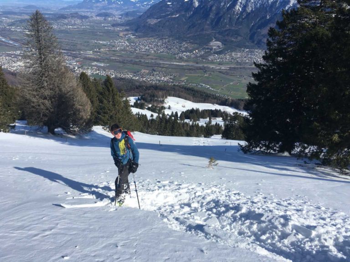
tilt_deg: -24.0
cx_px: 175
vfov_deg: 48.2
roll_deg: -3.6
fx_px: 293
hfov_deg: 61.7
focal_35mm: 29
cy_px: 131
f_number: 2.2
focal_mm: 4.15
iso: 25
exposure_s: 1/2481
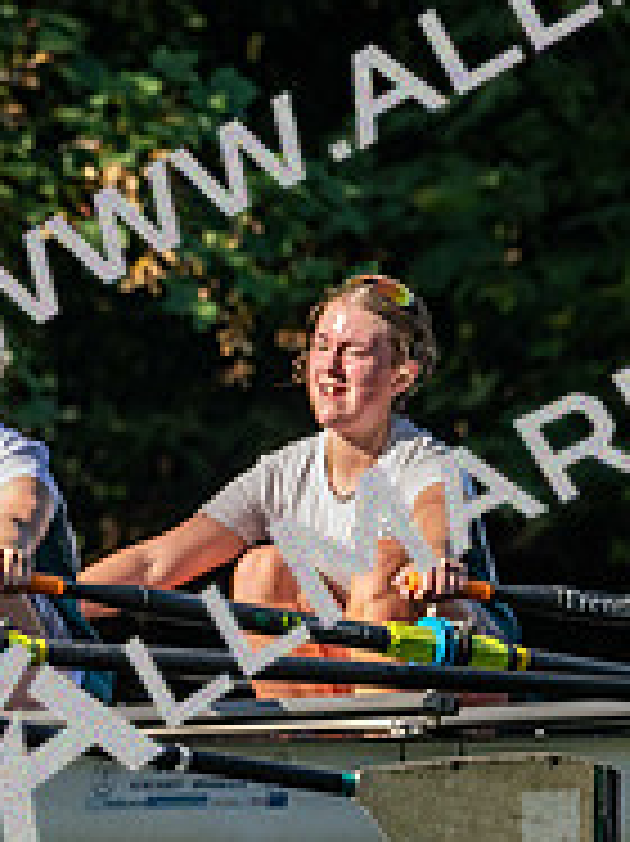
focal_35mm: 1191
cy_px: 432
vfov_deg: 1.7
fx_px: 28934
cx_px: -405
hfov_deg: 1.2
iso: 800
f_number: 4.5
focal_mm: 400
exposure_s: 1/2500
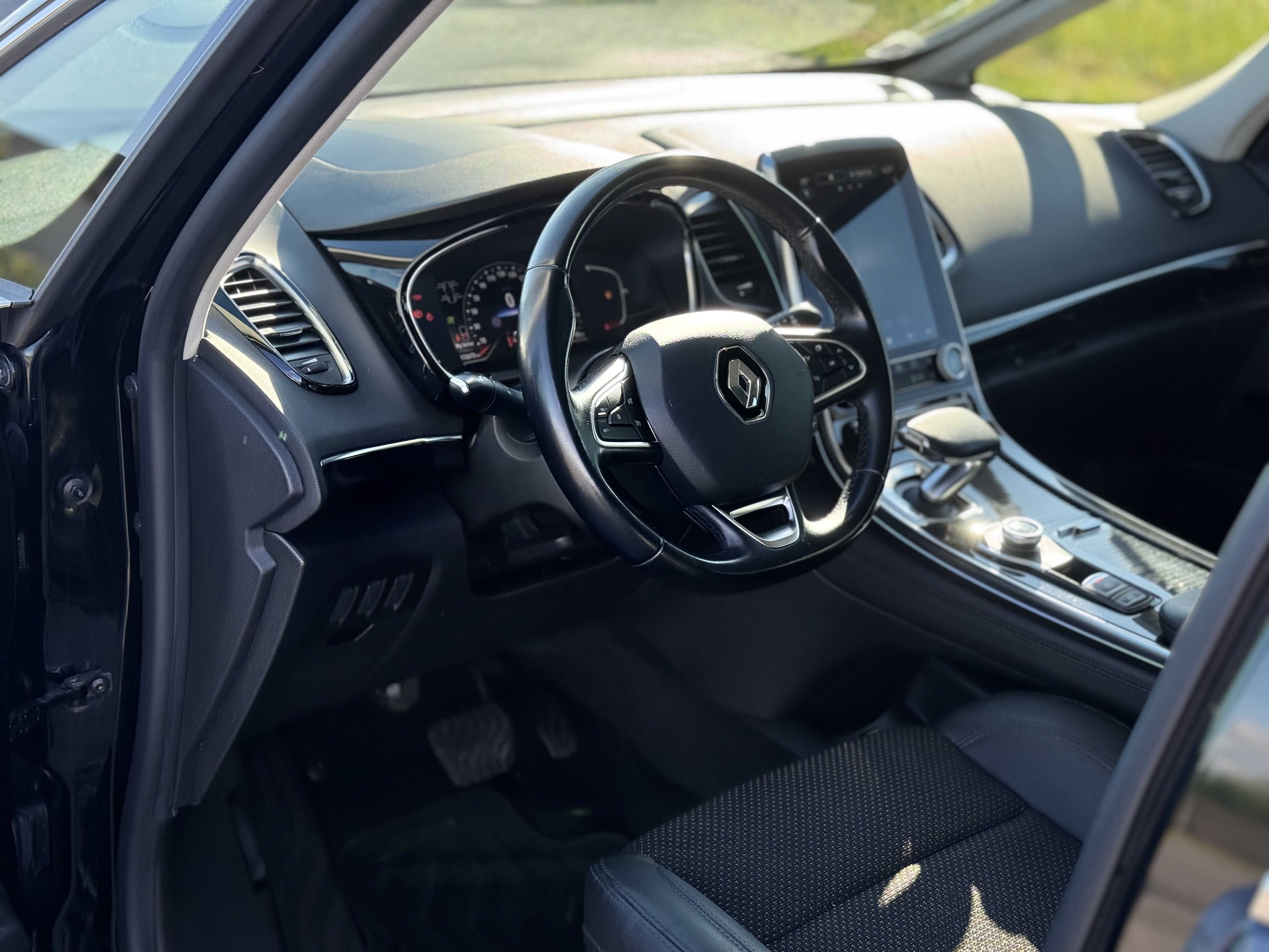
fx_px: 1760
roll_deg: -1.2
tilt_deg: -20.6
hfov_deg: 39.7
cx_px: 634
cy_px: 476
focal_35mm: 48
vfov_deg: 30.3
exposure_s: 1/404
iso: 64
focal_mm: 6.76
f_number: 1.78
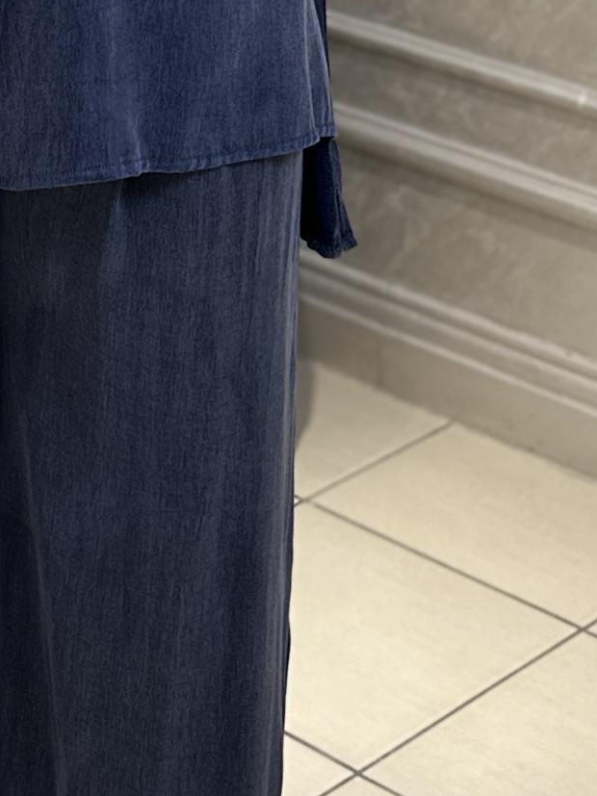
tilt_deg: -9.1
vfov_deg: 15.6
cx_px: -91
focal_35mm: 117
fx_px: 2691
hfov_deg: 12.4
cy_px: -381
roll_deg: +0.1
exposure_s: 1/100
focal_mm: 6.86
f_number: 1.78
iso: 64
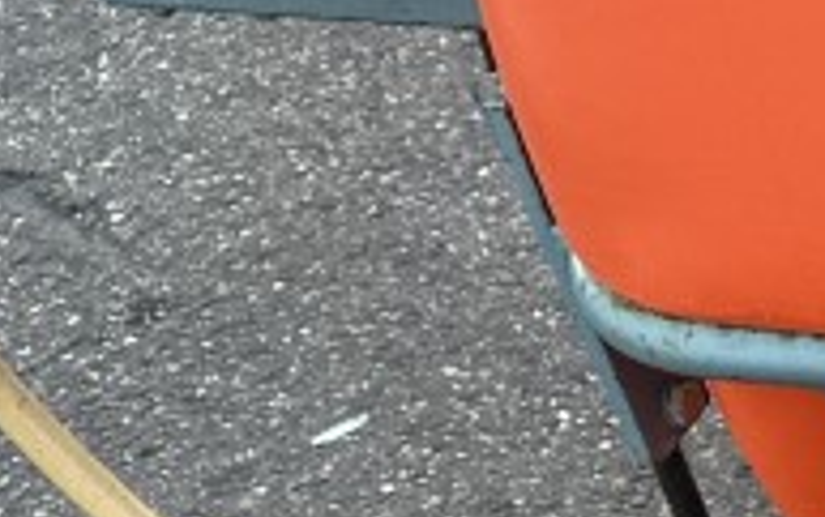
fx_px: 3038
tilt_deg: -43.6
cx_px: 2030
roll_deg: +2.7
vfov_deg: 9.6
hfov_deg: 12.1
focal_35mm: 135
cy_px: 568
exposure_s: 1/121
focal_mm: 6.86
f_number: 1.78
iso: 64
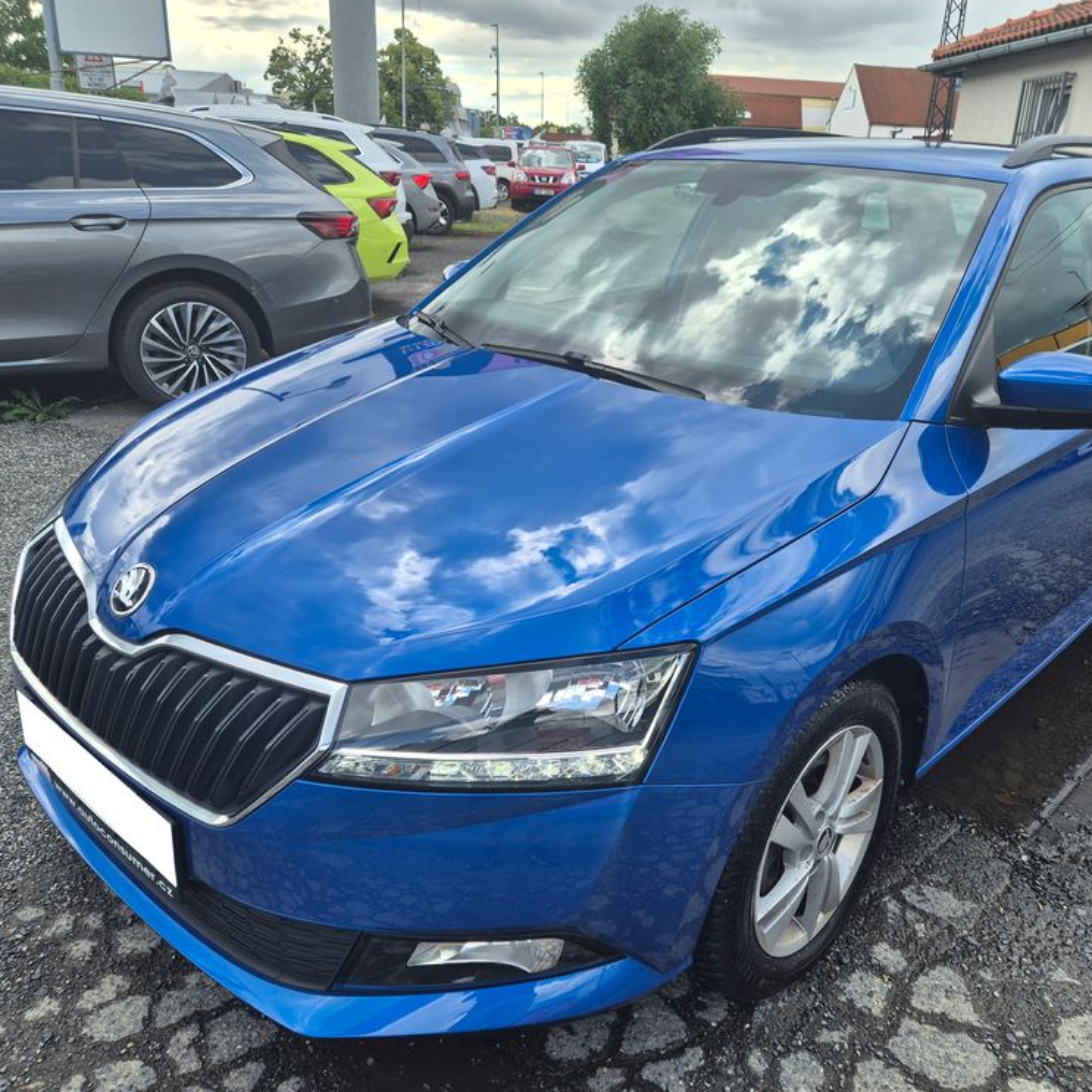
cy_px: 550
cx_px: 638
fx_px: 999
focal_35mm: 28
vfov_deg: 57.3
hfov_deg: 57.0
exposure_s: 1/638
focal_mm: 5.4
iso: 25
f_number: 1.8
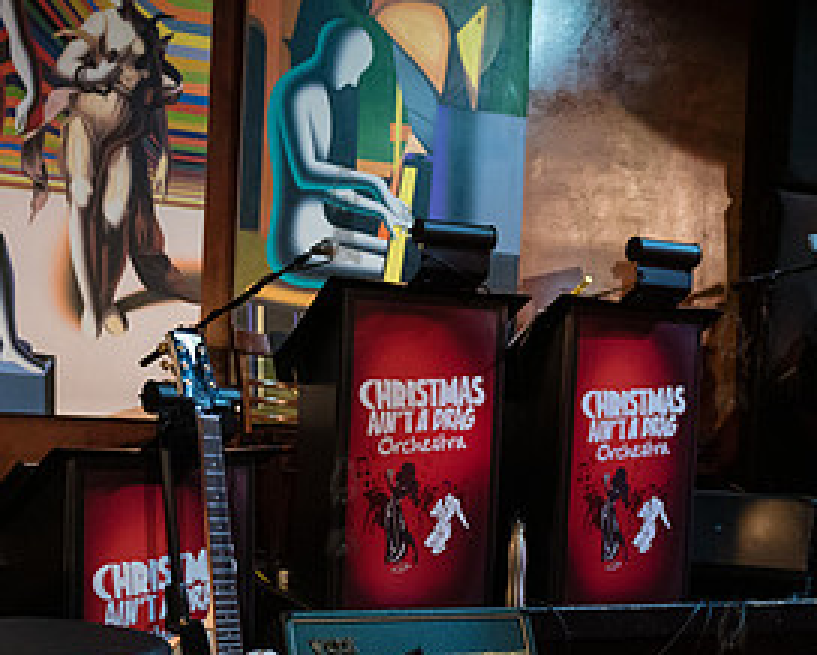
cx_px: 342
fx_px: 1258
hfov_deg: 35.9
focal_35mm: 52
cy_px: 503
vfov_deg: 28.7
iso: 5000
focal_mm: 26
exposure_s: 1/200
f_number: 2.8
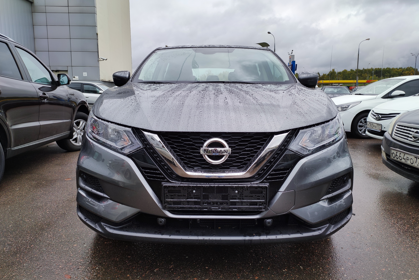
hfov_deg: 90.0
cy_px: 138
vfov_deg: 67.4
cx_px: 211
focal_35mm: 18
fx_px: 209
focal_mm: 4.74
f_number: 1.79
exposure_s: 1/280
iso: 50
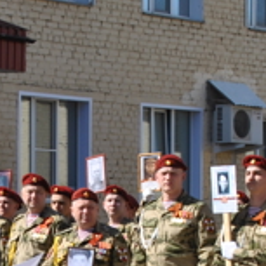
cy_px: 283
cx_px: 58
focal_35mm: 199
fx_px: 1730
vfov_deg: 8.7
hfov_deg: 8.8
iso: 100
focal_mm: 32
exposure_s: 1/320
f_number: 9
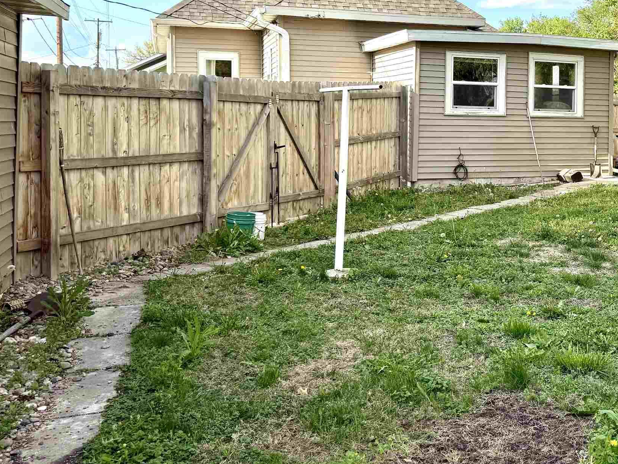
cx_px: 529
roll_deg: -0.3
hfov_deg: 39.7
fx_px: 804
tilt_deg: -0.9
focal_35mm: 45
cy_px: 136
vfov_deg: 31.8
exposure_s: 1/2611
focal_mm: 6.76
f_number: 1.78
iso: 80
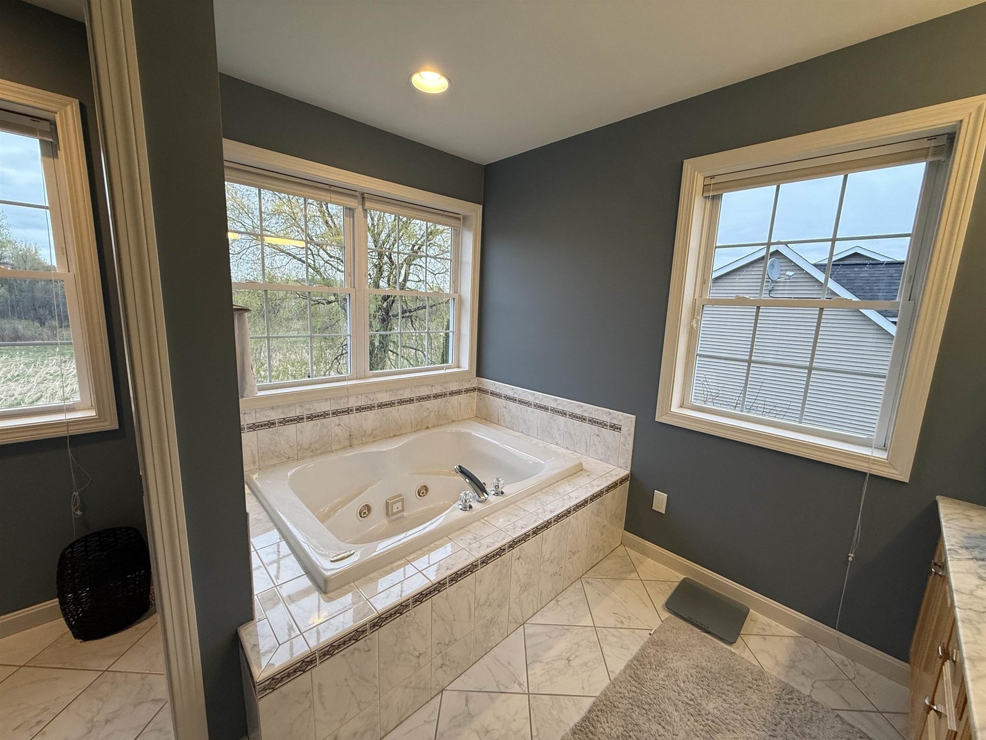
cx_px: 493
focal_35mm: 14
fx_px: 399
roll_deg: -2.1
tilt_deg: -9.5
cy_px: 370
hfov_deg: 102.1
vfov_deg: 85.7
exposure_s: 1/120
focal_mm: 2.22
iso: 160
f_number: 2.2
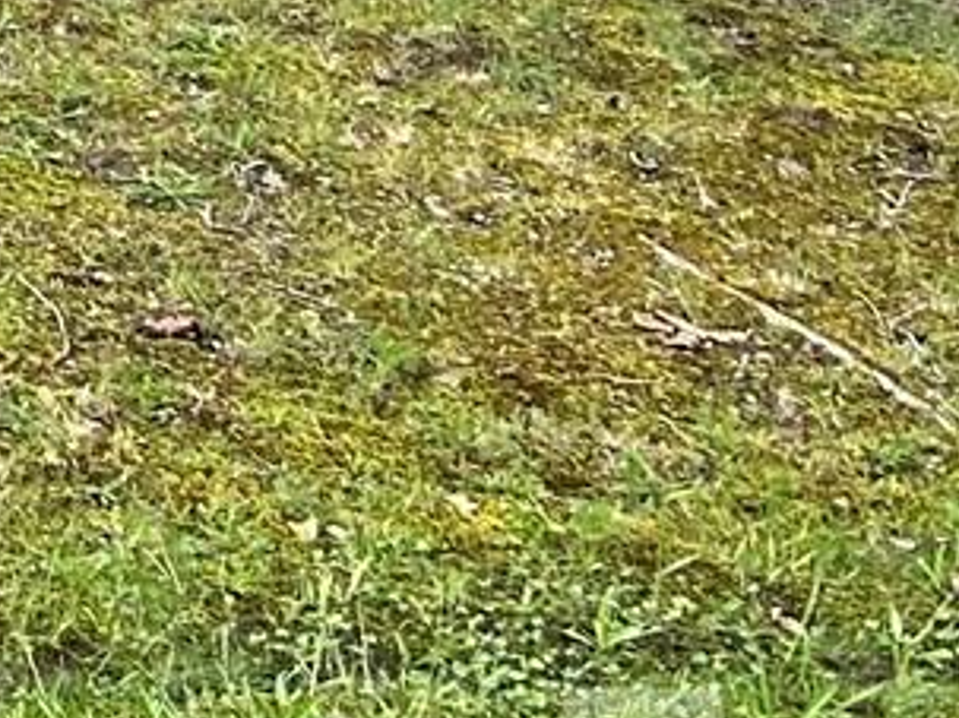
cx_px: -1671
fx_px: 4874
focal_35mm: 176
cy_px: -1120
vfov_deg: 7.7
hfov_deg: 9.4
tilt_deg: +3.6
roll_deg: +2.9
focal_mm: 5.7
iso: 50
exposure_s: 1/588
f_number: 1.5
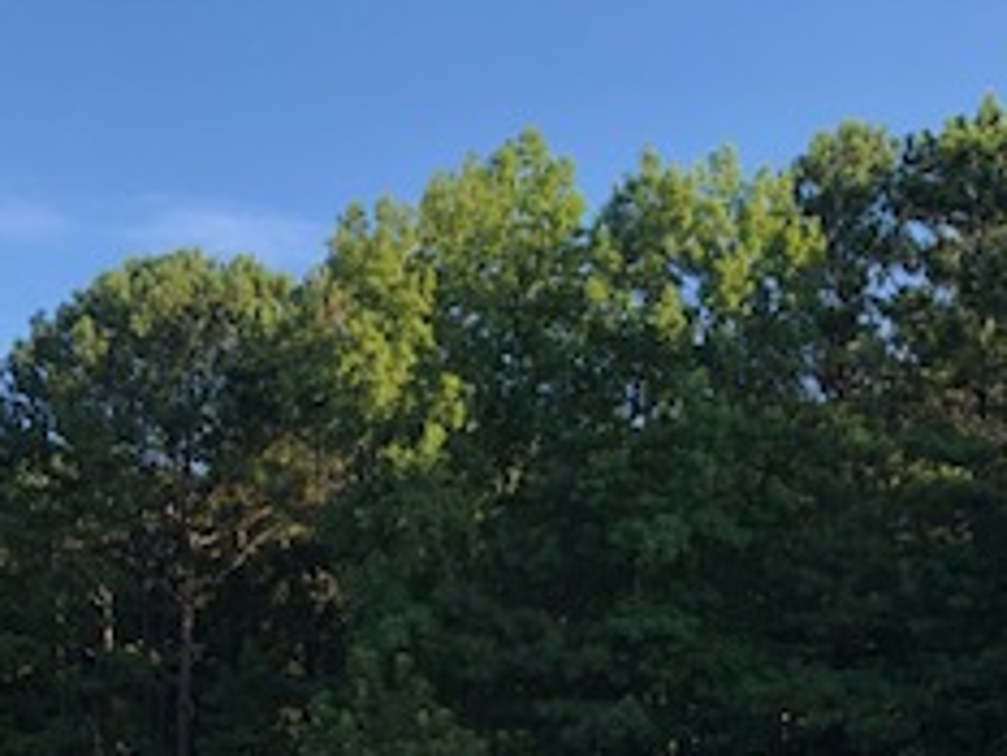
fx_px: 2241
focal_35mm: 77
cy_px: 937
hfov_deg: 25.2
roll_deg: -1.6
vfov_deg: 18.1
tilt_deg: +0.8
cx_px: 333
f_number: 1.8
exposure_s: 1/306
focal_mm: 3.99
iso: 20
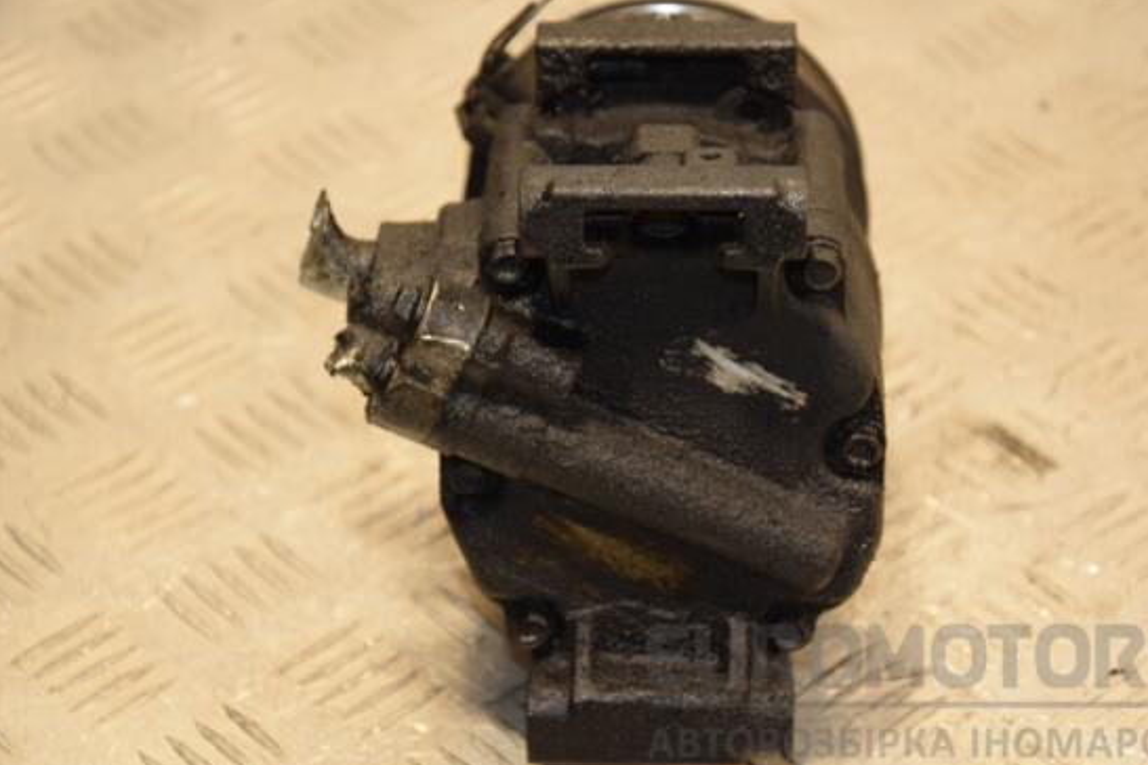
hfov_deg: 16.6
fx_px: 3940
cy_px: 376
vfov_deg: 11.1
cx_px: 608
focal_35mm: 124
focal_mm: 75
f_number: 5.3
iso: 800
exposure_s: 1/125
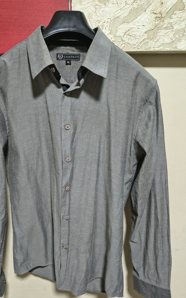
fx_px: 211
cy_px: 152
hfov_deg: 47.3
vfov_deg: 70.4
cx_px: 74
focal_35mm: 26
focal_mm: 5.56
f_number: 1.8
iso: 1500
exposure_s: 1/60
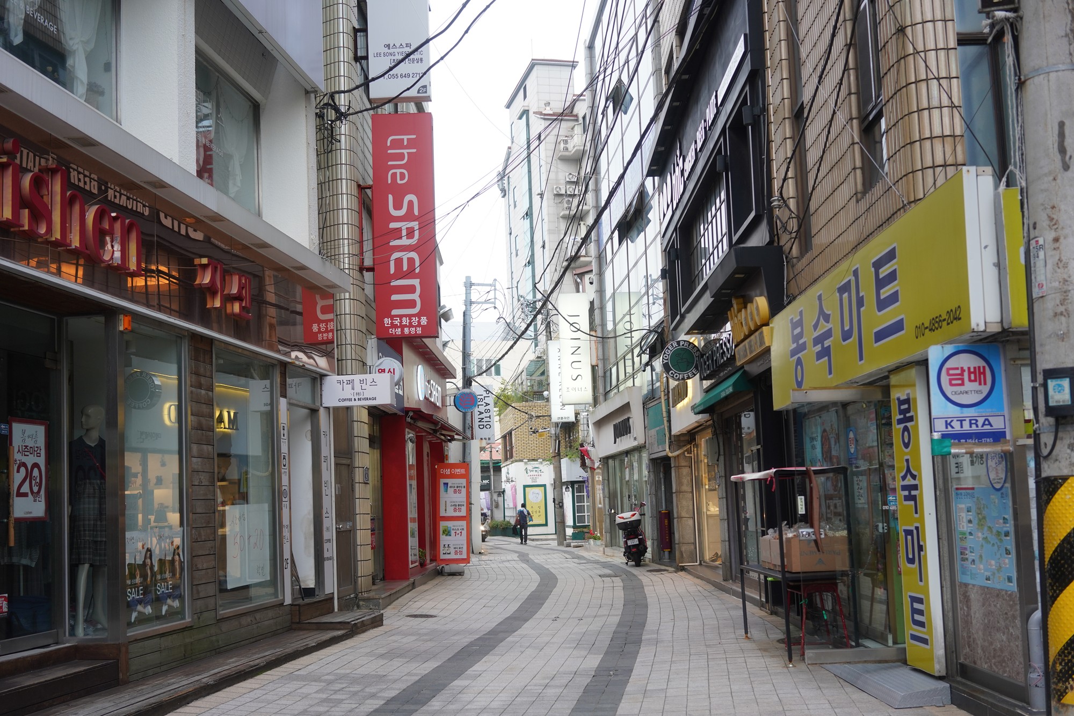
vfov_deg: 37.9
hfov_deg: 54.4
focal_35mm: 35
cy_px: 358
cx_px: 537
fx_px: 1044
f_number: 4.5
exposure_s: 1/100
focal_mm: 35
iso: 400
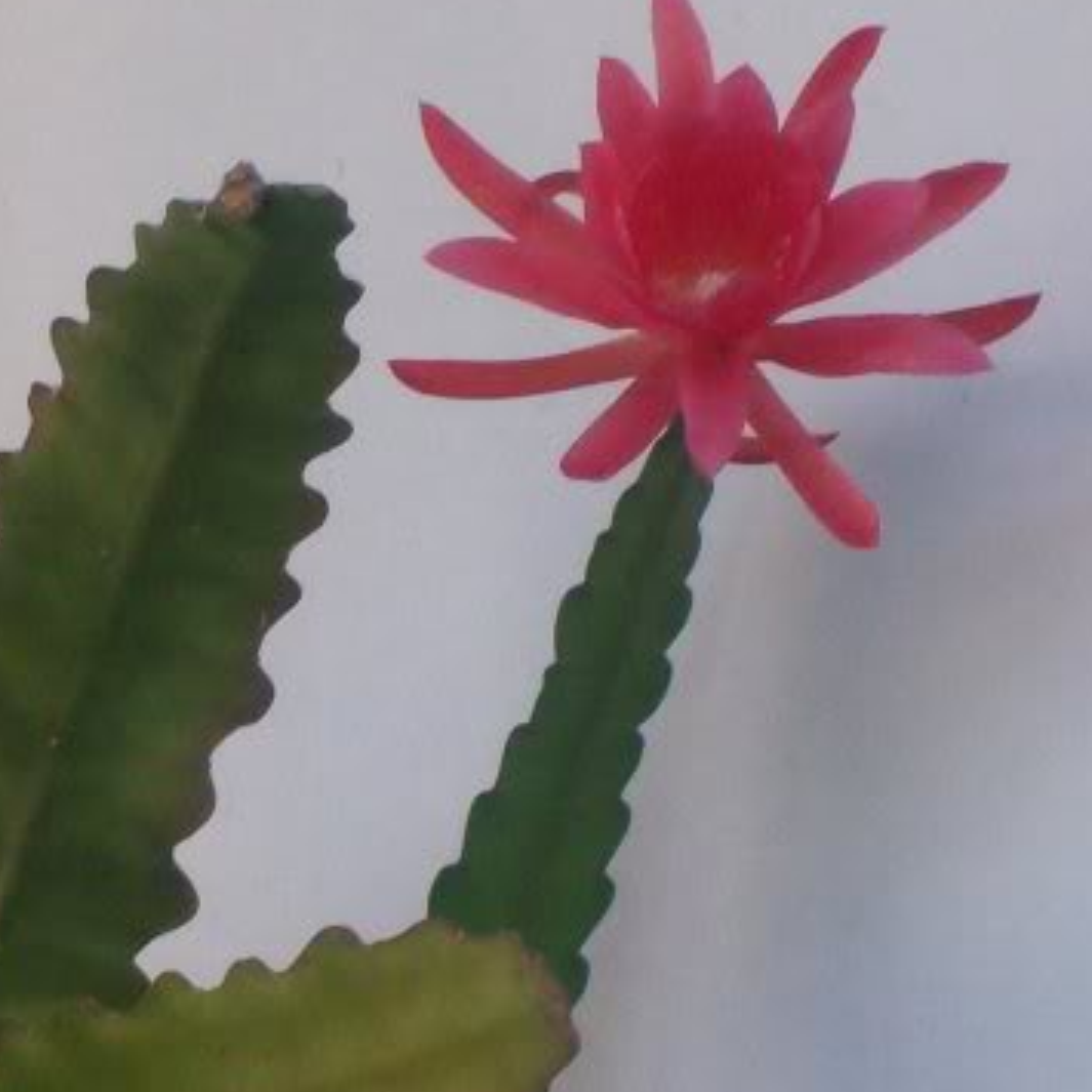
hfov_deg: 6.3
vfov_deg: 6.4
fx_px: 9815
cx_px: -22
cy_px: 747
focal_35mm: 275
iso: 160
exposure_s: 1/109
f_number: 4.8
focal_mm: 18
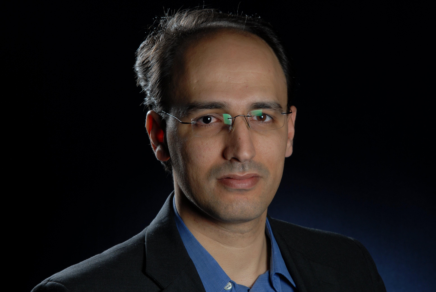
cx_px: 218
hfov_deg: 10.1
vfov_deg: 6.8
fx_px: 2455
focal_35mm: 202
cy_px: 146
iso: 125
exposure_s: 1/125
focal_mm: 135
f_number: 11
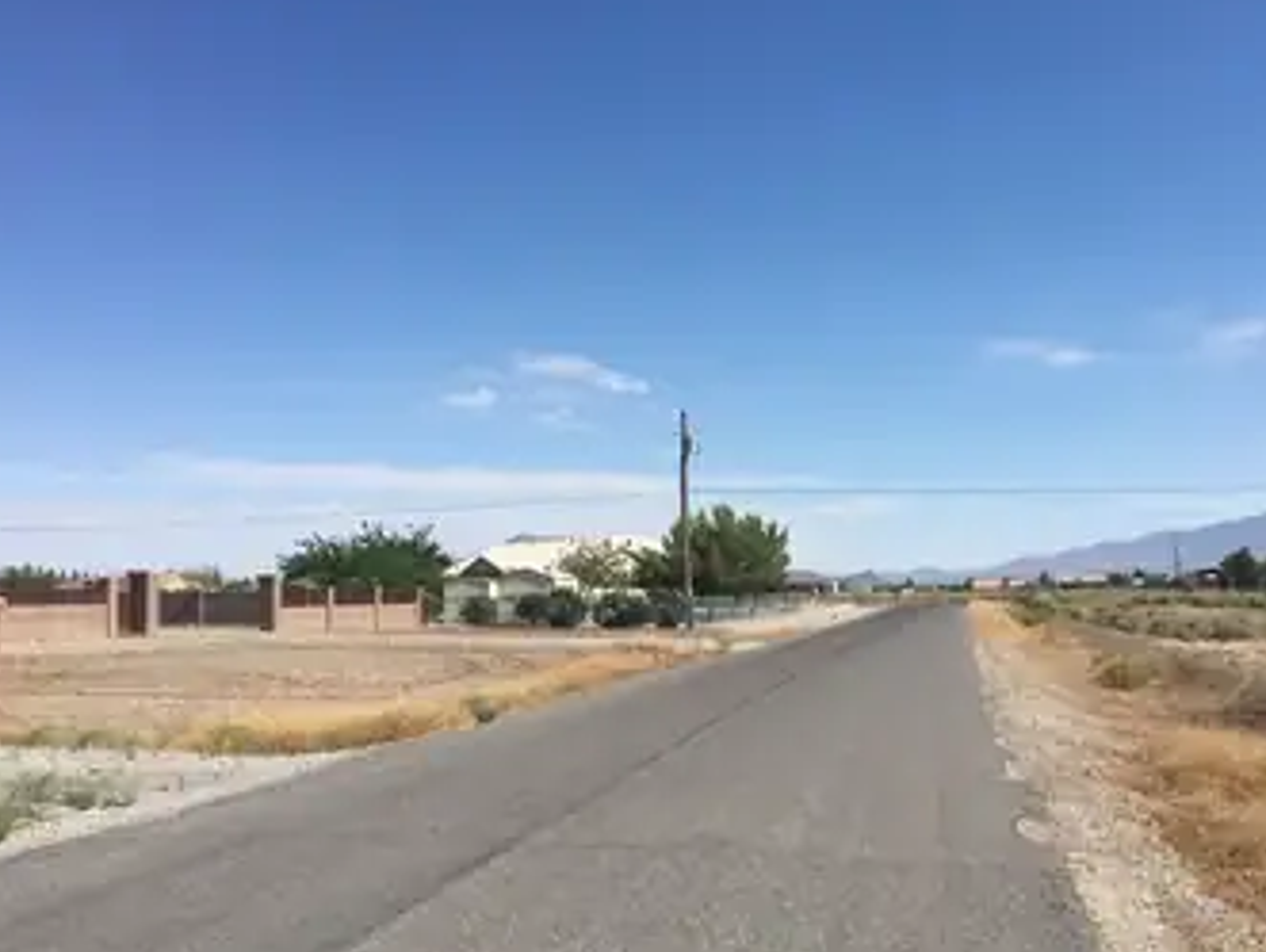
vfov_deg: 40.7
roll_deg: +2.0
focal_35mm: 35
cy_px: 539
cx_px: 673
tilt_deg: +5.0
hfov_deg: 52.5
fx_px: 1281
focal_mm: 4.15
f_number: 2.2
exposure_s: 1/2331
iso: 25
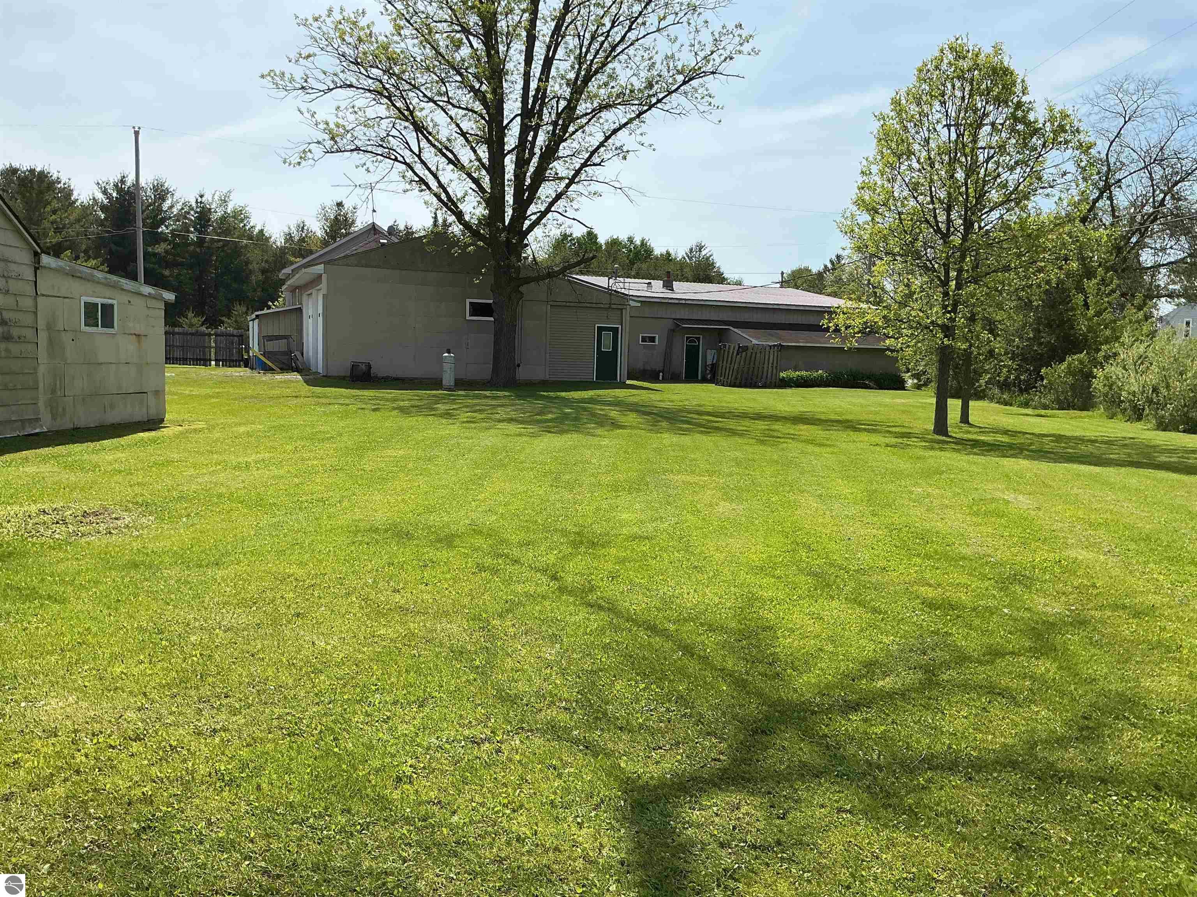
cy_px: 448
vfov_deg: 48.2
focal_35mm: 29
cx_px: 598
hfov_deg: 61.7
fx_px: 1003
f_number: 1.8
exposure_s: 1/1984
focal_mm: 3
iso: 25
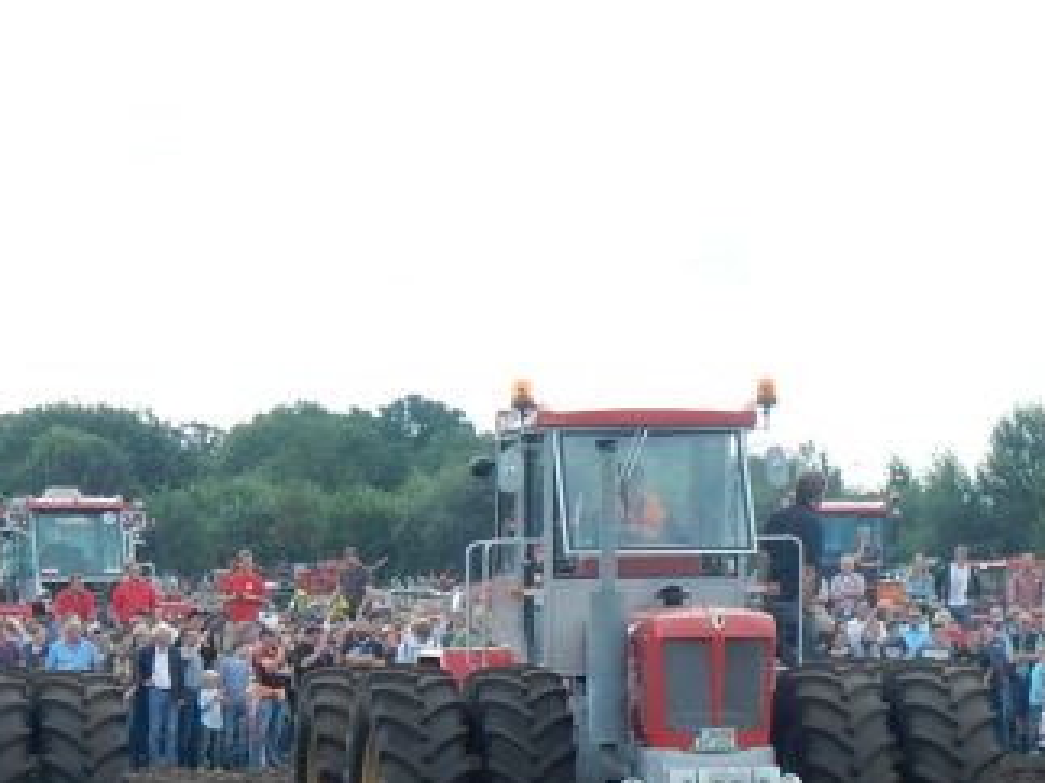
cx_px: 492
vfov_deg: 6.0
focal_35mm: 245
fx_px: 7393
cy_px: 919
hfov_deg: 8.1
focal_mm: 17.6
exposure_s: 1/250
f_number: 5.3
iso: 140
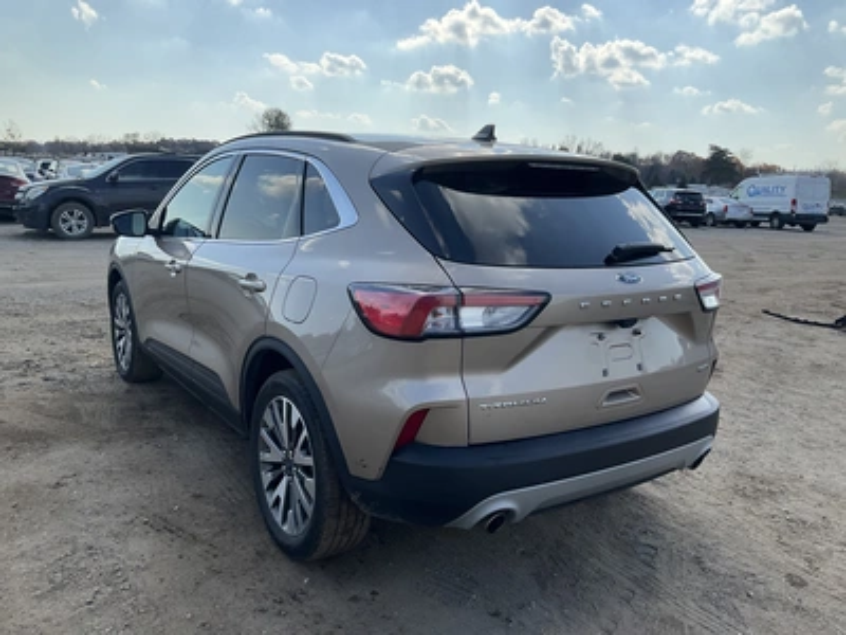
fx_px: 709
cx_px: 423
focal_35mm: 29
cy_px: 318
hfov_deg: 61.7
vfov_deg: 48.2
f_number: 1.8
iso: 25
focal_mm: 3
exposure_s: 1/1577
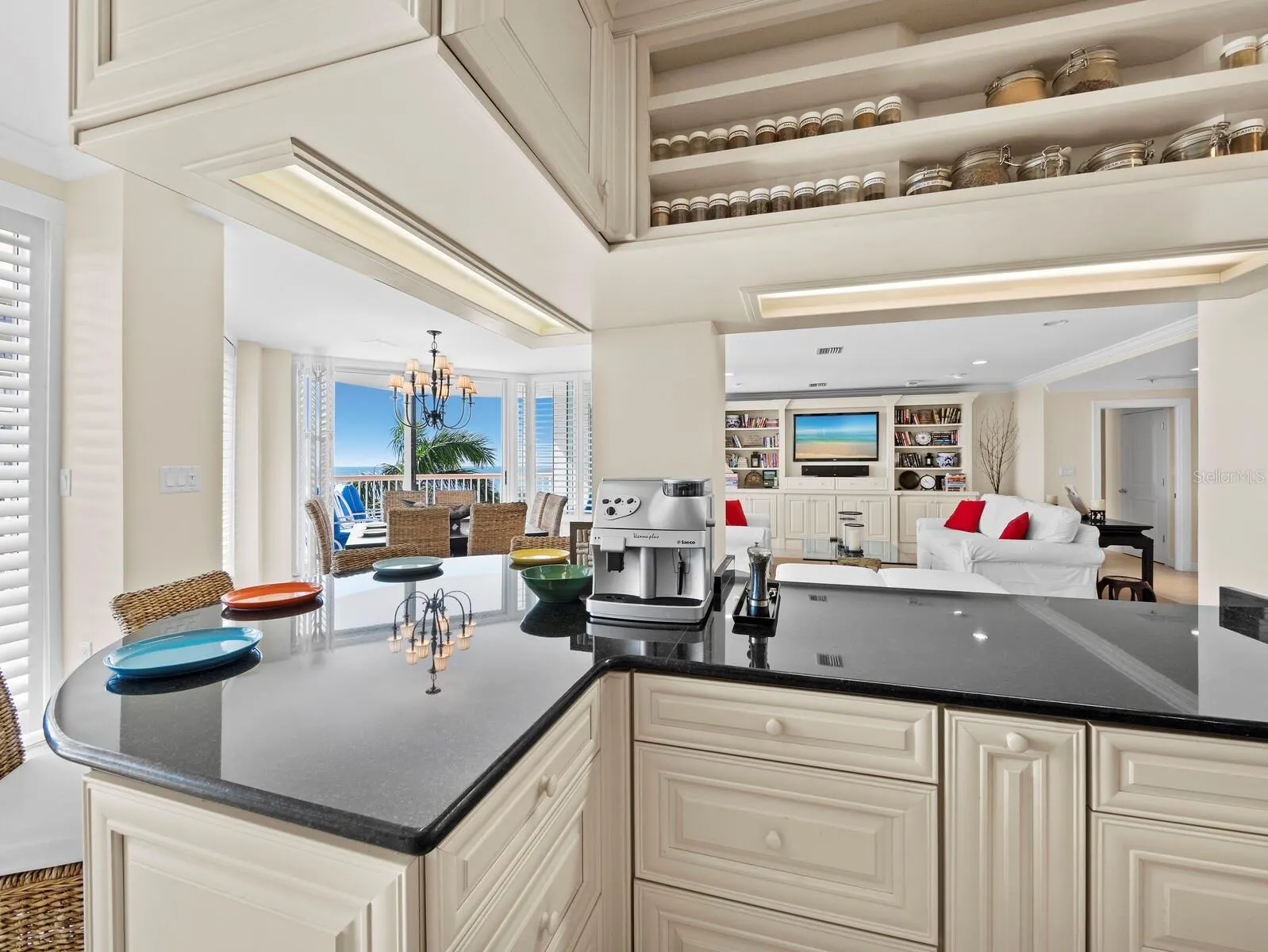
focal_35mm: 14
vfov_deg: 85.7
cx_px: 634
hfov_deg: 102.0
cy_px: 476
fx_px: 513
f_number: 7.1
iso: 400
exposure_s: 1/25
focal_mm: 7
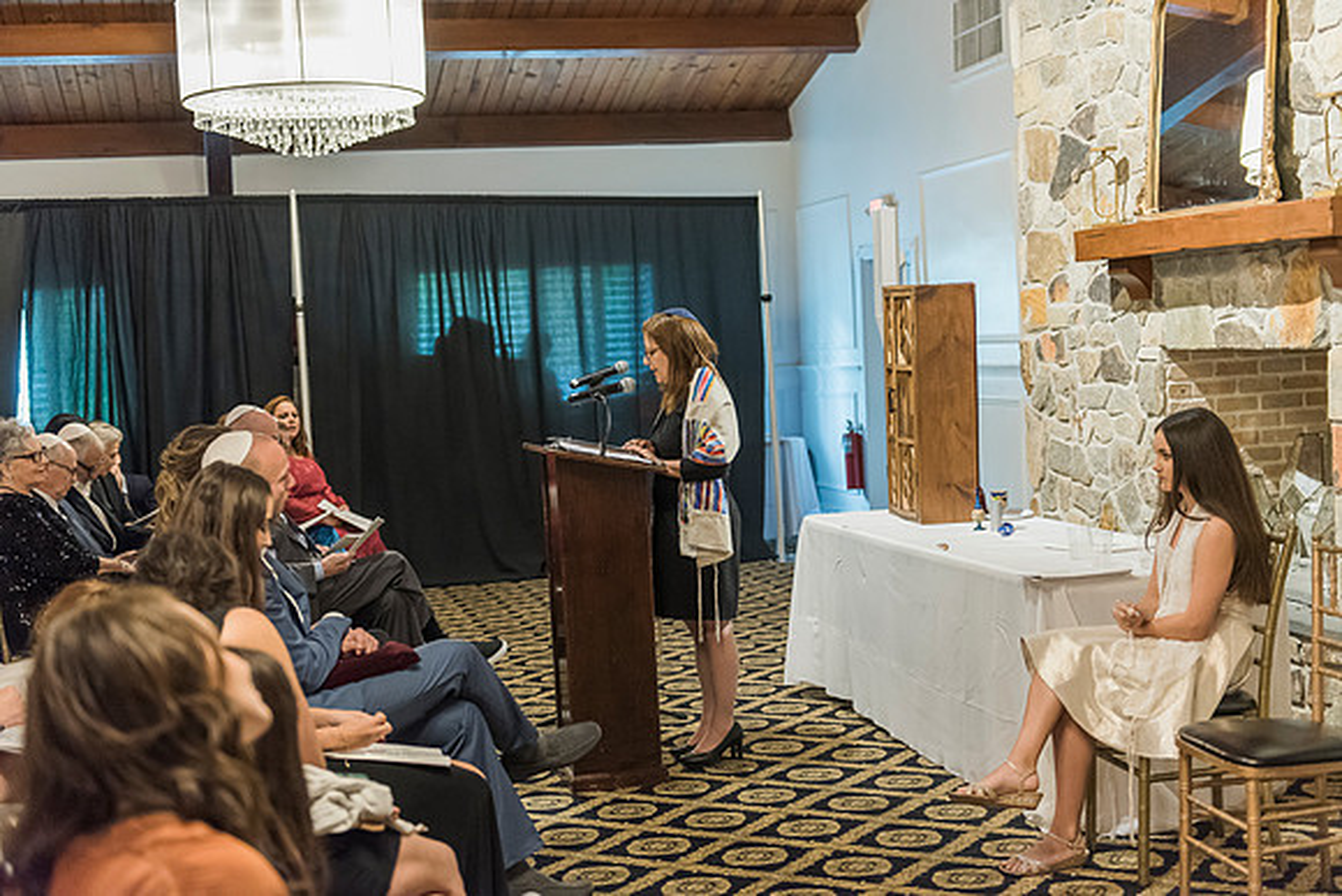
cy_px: 448
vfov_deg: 27.0
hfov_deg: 39.6
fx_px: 1864
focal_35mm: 50
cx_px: 671
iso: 3200
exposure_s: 1/60
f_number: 2.8
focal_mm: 50
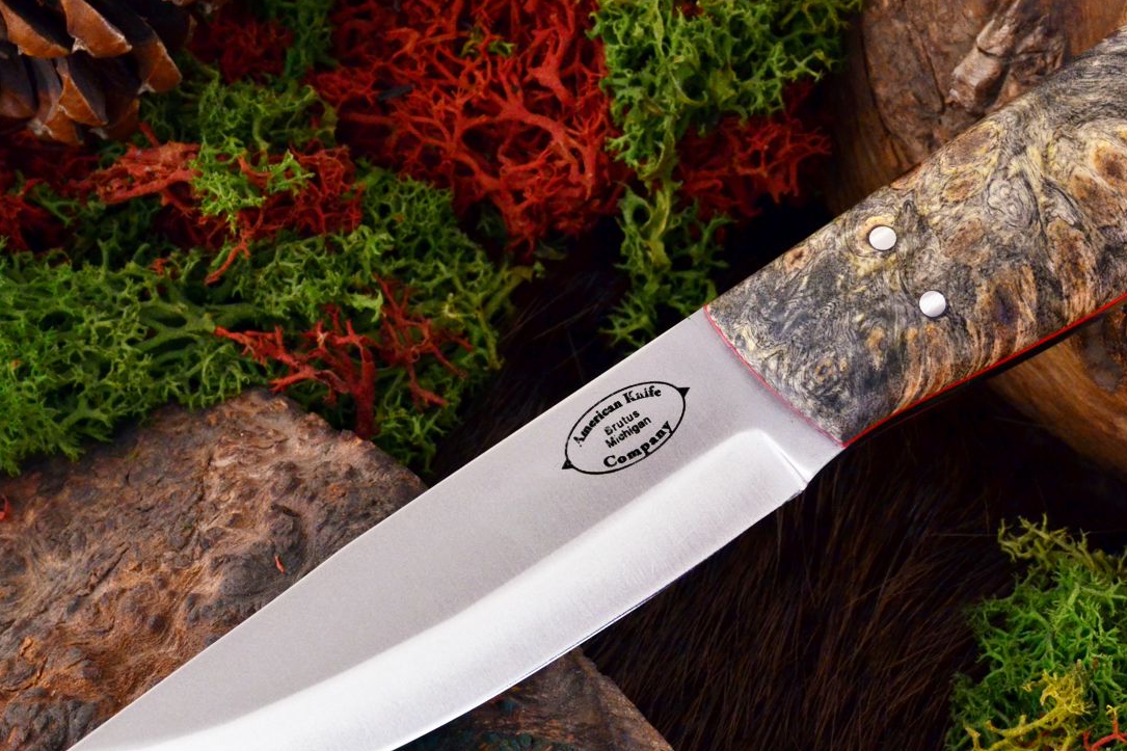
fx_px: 4664
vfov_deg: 9.2
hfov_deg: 13.8
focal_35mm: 149
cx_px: 778
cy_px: 367
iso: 1000
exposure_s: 1/1.3
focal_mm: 60
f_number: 13
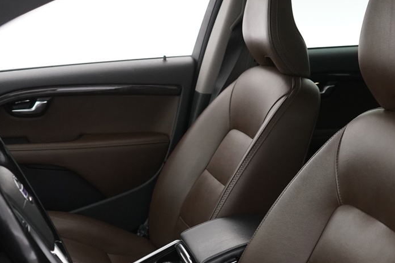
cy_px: 191
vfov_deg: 20.8
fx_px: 713
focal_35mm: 65
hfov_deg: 30.8
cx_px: 255
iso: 2500
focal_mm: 28
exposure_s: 1/40
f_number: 3.5
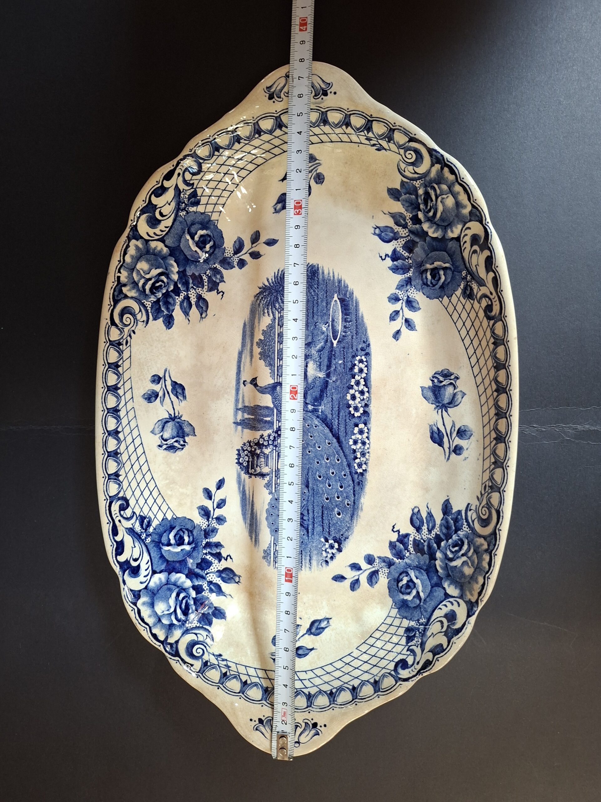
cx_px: 300
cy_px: 401
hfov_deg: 58.9
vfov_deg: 73.9
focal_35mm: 23
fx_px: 532
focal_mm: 5.54
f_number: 1.8
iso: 250
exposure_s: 1/50
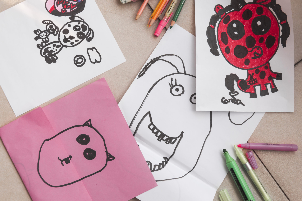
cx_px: 151
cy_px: 100
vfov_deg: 22.6
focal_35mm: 60
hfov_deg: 33.4
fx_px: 503
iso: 200
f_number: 7.1
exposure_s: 1/100
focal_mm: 40
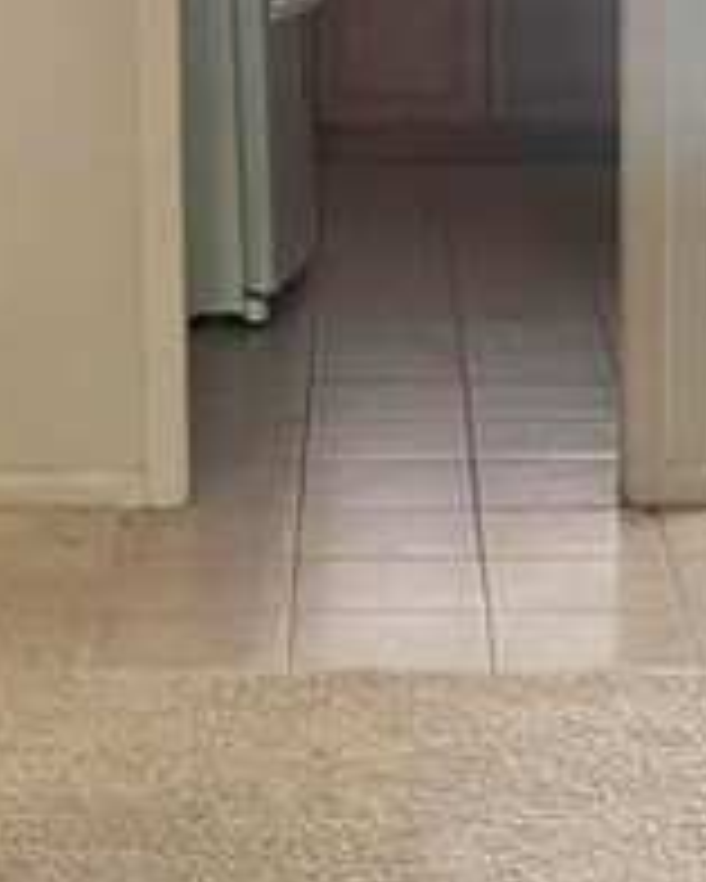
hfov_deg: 11.2
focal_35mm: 138
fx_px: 3602
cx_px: 306
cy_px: 230
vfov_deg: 13.9
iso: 200
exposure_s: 1/60
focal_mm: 4.2
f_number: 1.6
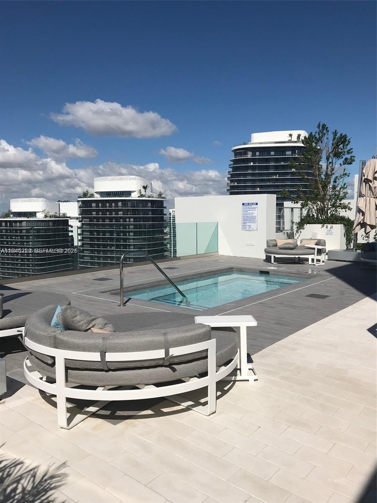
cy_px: 252
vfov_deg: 63.4
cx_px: 188
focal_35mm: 28
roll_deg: +0.9
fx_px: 407
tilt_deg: -4.2
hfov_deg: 49.7
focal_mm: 3.99
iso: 25
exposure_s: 1/8000
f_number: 1.8
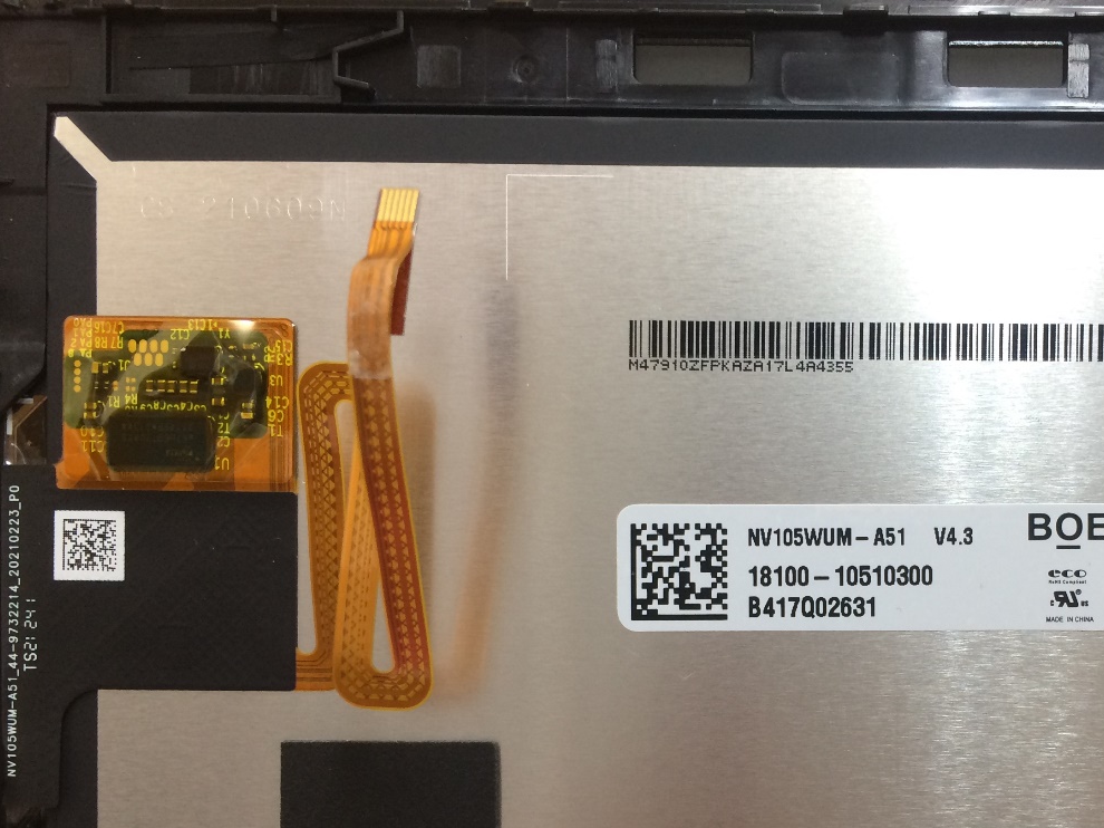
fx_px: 957
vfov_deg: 46.8
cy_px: 427
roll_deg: -0.8
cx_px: 566
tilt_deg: -24.4
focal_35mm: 30
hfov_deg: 60.0
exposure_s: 1/33
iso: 100
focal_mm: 4.15
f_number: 2.2
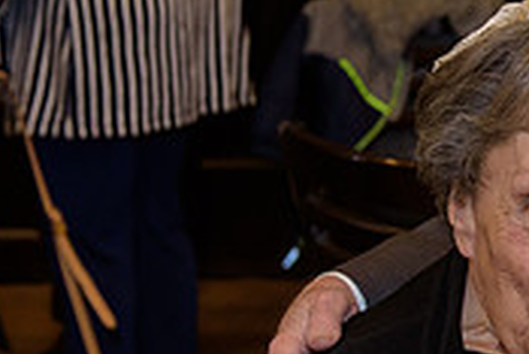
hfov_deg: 14.1
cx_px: 716
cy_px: 150
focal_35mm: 139
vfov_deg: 9.9
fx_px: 2044
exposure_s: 1/125
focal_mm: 42
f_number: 3.2
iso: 1600
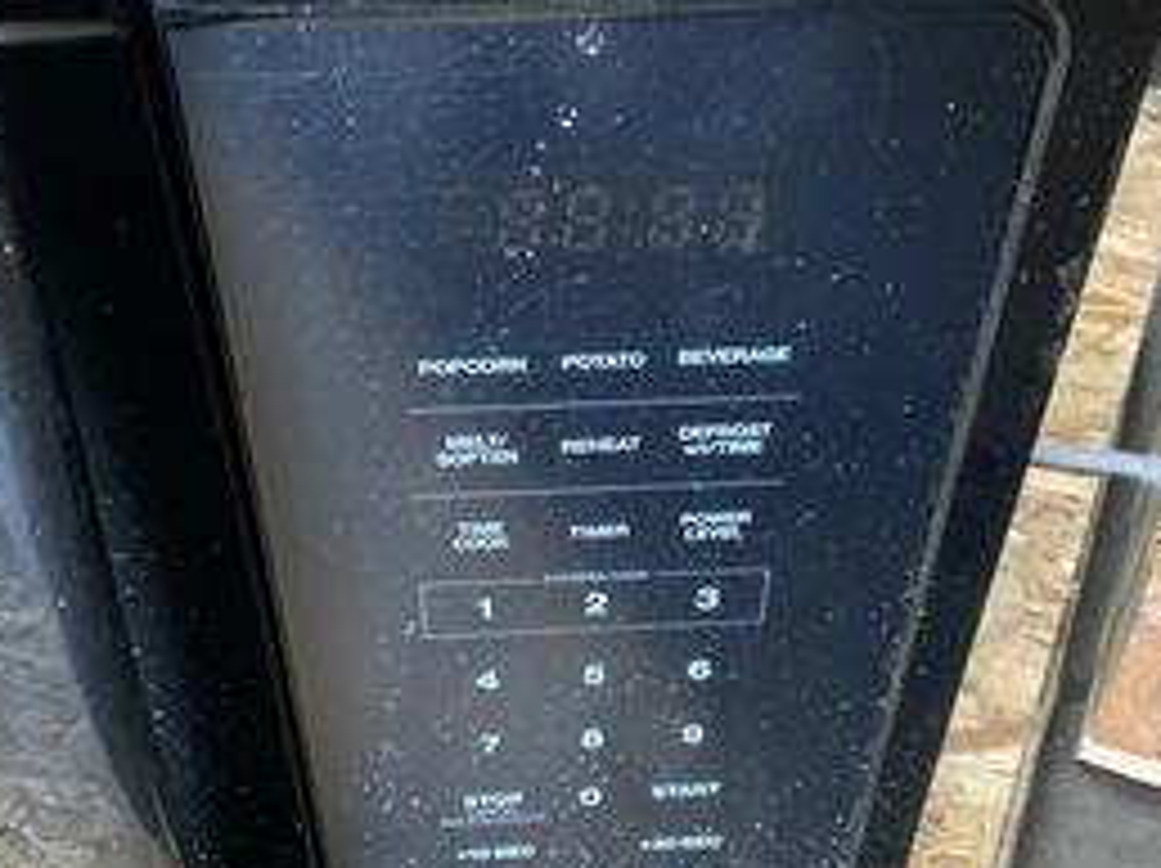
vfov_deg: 32.1
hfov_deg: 42.1
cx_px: 580
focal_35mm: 45
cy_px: 490
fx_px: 1508
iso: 500
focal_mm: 3
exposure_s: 1/30
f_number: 1.8
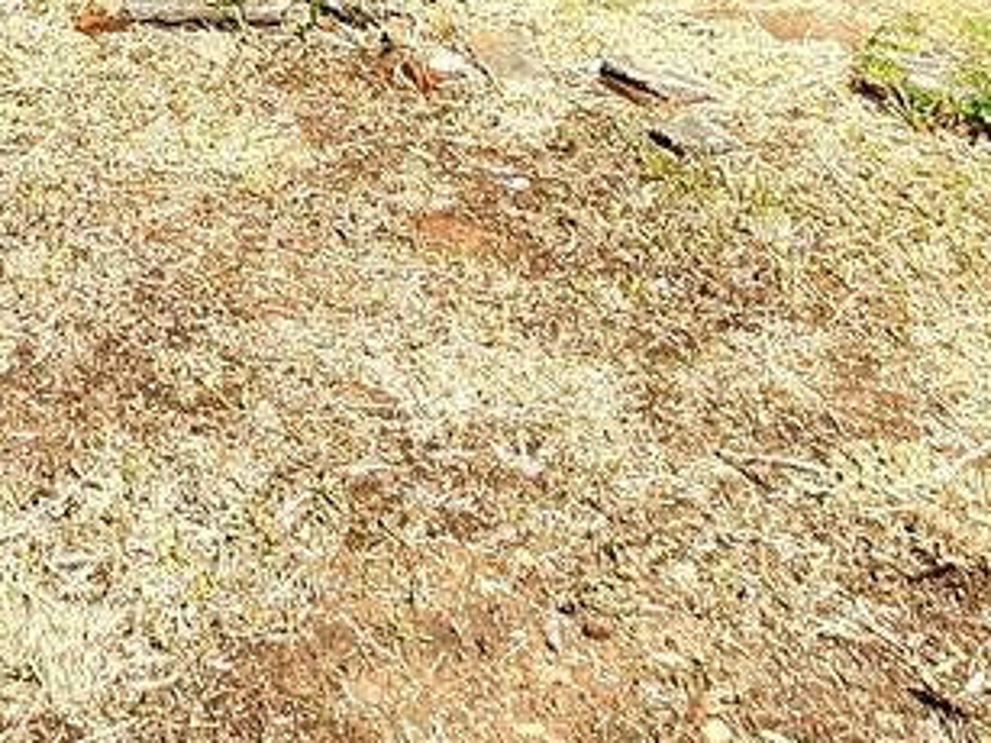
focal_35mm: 61
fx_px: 1746
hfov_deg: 29.1
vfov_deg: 15.9
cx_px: -61
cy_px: -911
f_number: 2.2
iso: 50
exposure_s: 1/2000
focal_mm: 2.2
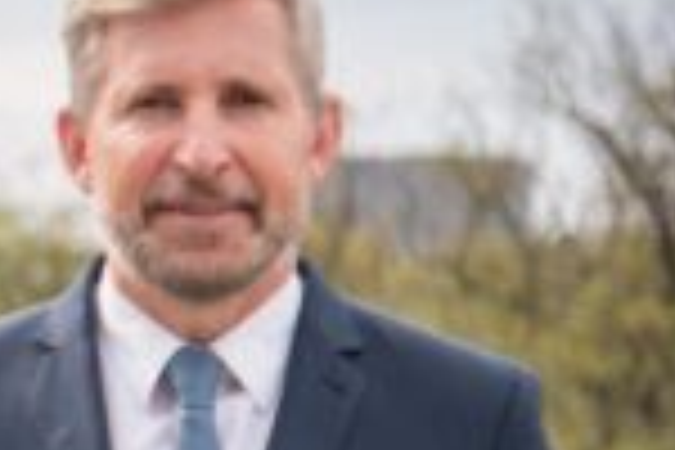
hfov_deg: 6.4
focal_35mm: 313
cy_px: 320
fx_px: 5868
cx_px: -630
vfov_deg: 4.4
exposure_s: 1/3200
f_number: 4
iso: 400
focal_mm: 78
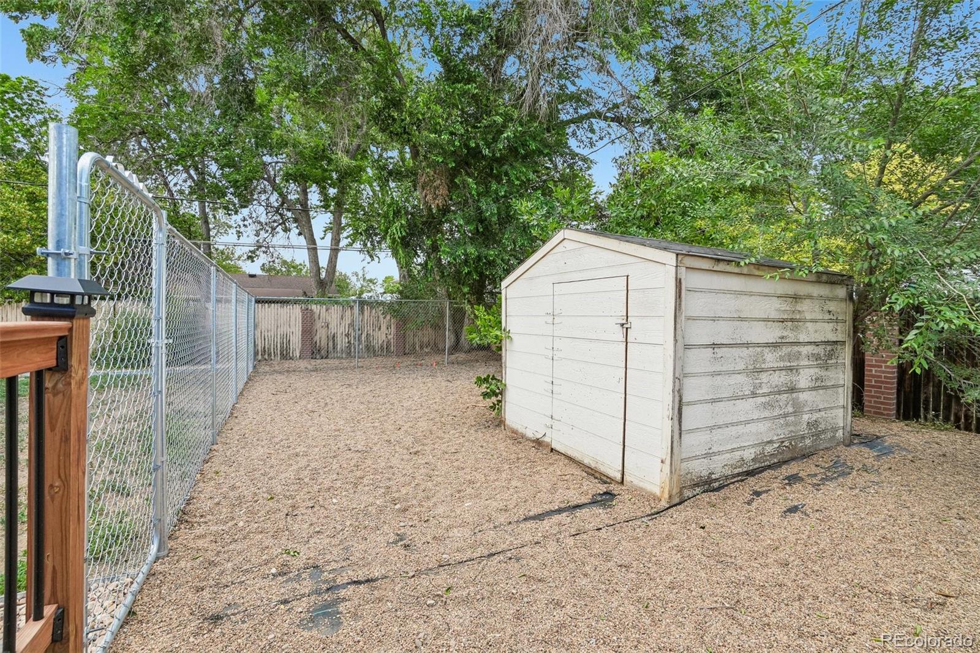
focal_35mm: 15
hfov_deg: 100.4
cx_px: 490
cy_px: 326
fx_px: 408
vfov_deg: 77.3
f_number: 8
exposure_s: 1/100
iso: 400
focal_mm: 10
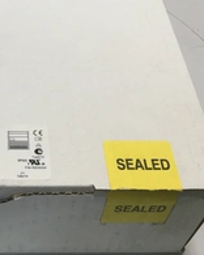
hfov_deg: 23.5
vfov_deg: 30.4
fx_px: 468
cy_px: 101
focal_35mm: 62
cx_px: -1
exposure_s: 1/30
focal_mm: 3.3
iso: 32
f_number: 2.4
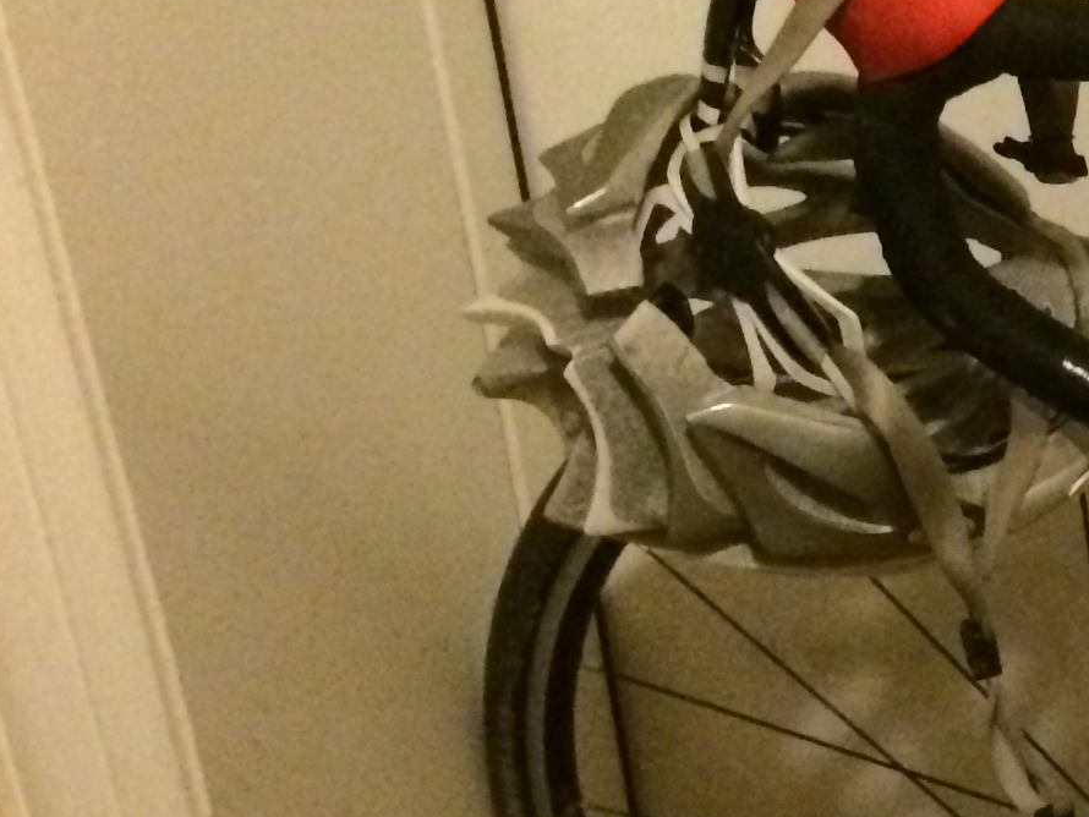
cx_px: 1774
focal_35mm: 110
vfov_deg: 13.5
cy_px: 525
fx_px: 3461
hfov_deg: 15.9
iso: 500
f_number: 2.2
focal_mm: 4.12
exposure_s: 1/15
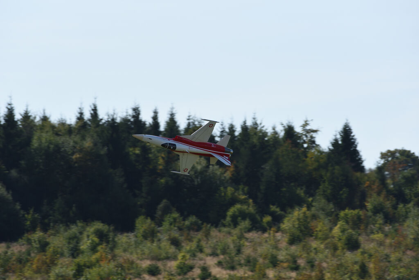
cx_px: 210
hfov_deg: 5.4
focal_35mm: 380
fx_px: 4425
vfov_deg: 3.6
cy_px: 140
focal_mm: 380
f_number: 8
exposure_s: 1/800
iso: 220
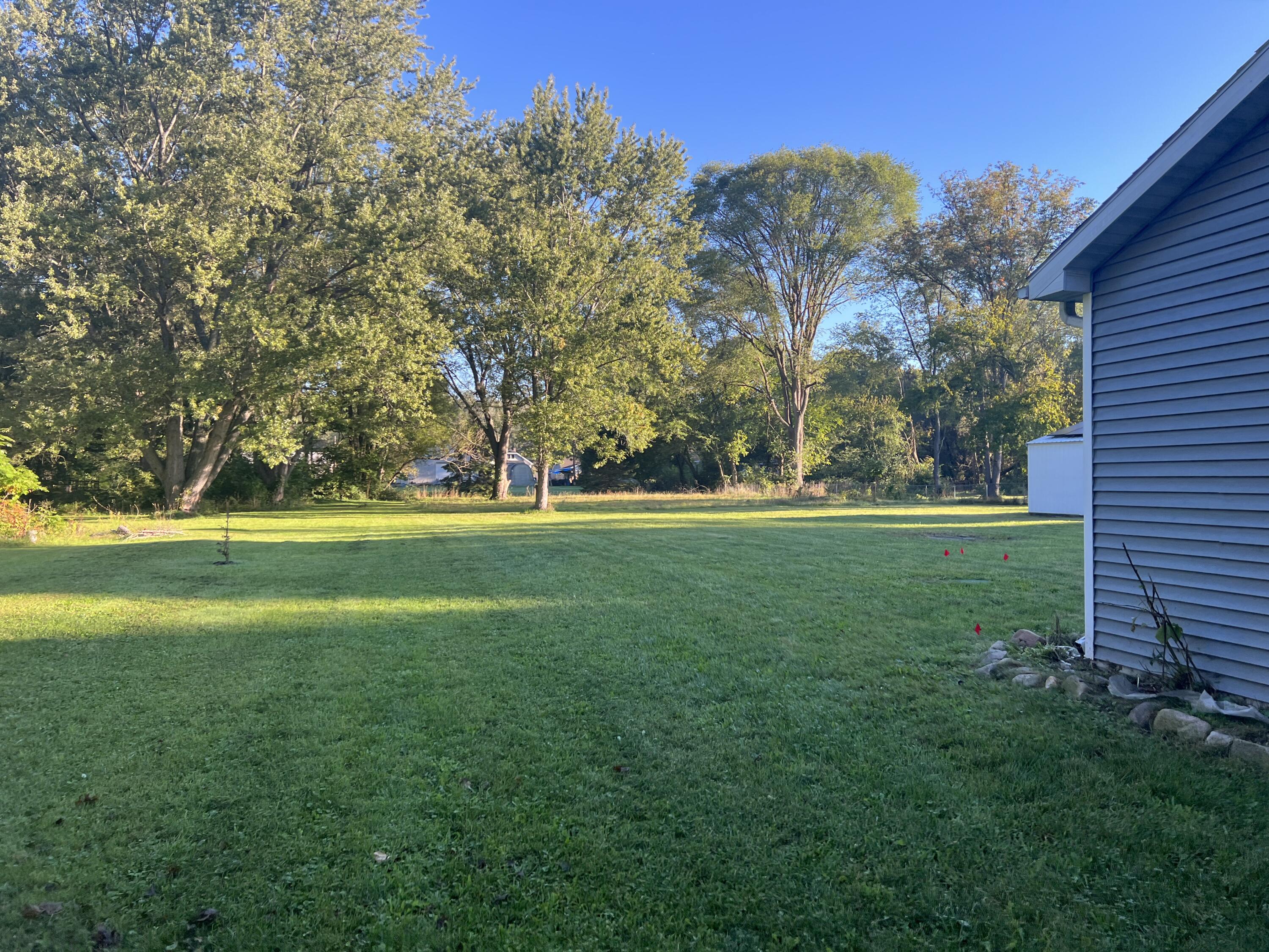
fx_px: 953
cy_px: 476
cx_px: 634
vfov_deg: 53.1
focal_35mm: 26
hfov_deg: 67.3
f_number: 1.5
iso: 50
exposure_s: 1/408
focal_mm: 5.7
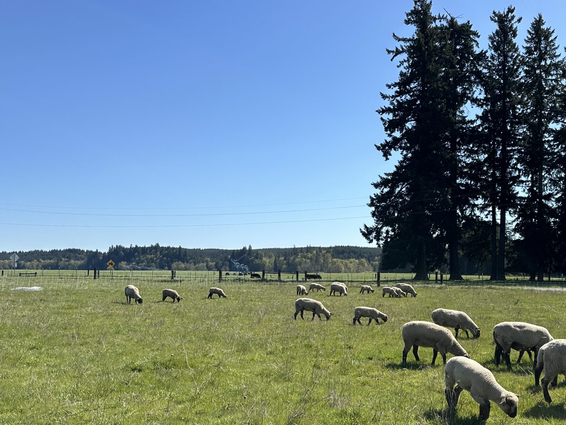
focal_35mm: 35
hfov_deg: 51.8
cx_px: 366
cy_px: 248
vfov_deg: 40.6
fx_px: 572
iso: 80
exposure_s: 1/4545
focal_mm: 6.86
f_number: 1.78
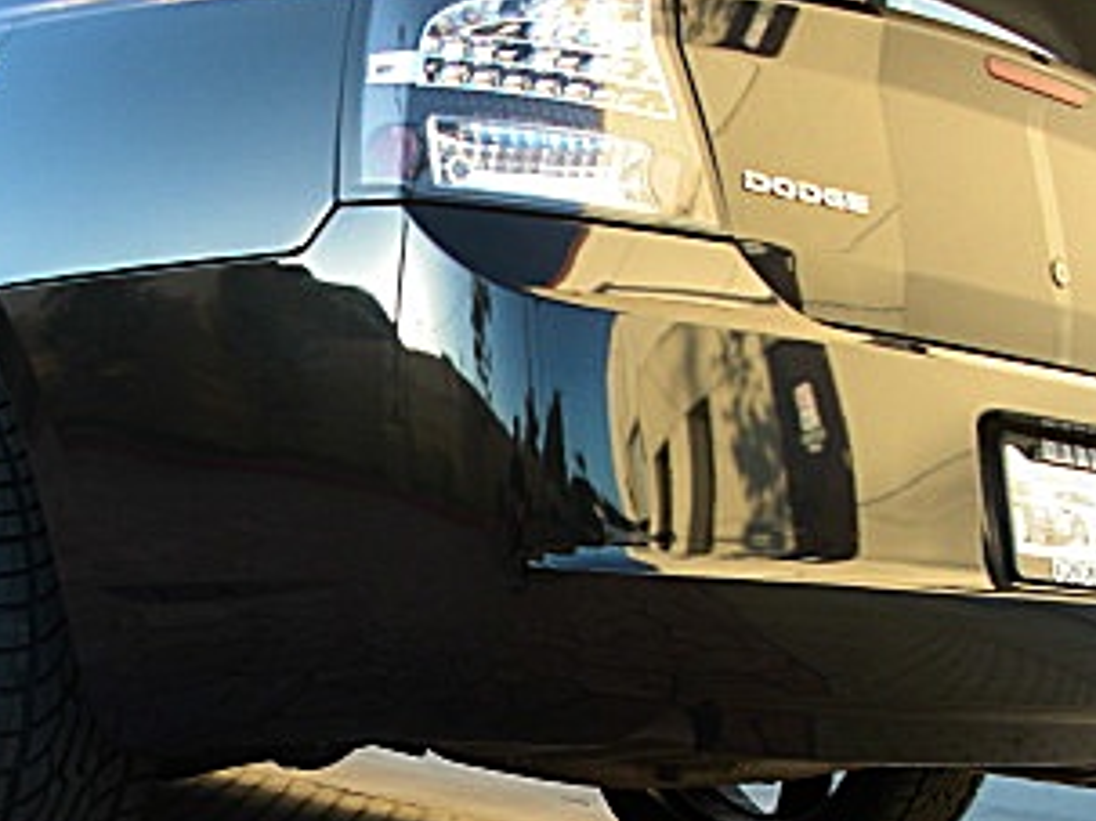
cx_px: 242
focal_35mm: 76
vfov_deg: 19.2
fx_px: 2405
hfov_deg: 25.3
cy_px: 647
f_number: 2.8
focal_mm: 6.3
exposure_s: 1/60
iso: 50
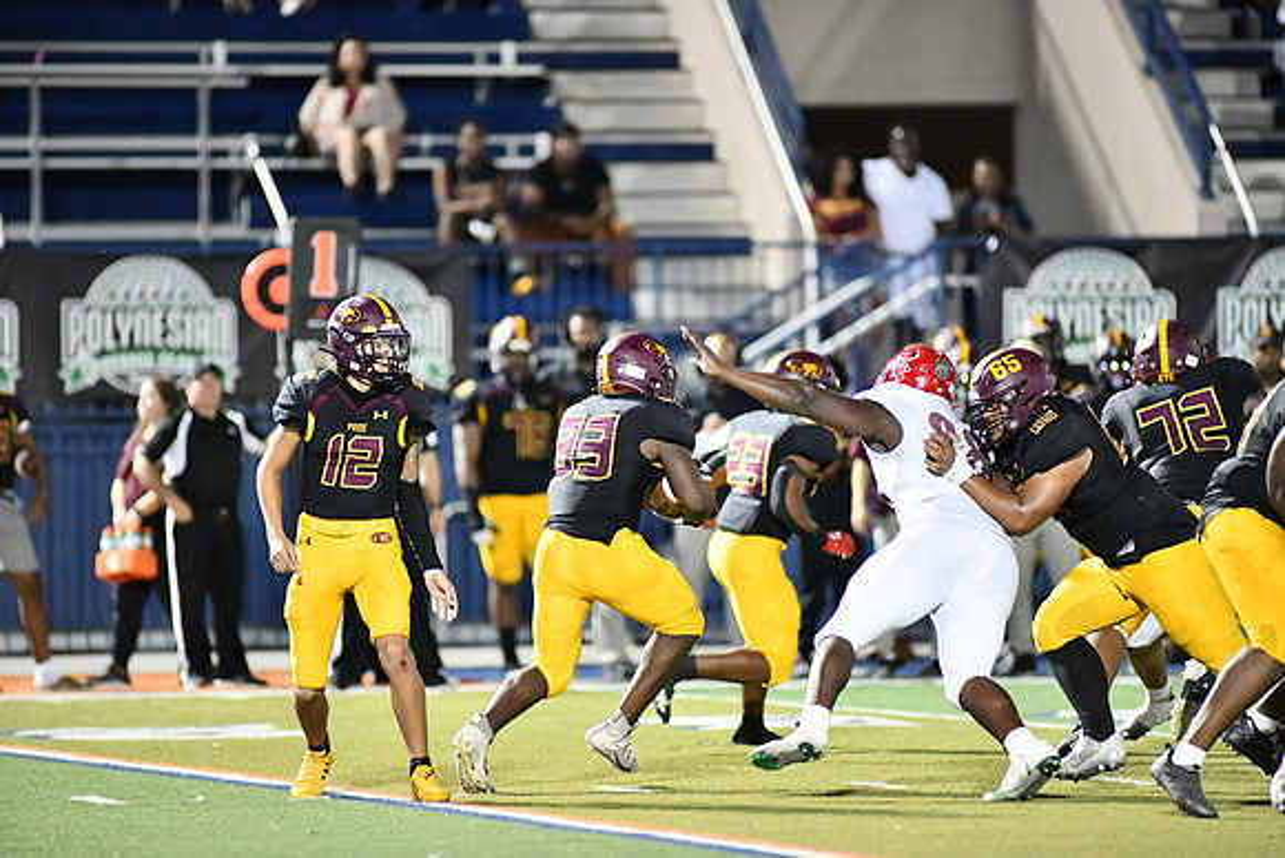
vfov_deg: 4.6
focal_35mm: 300
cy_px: 429
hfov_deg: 6.9
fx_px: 10710
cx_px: 642
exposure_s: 1/1000
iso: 11400
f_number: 2.8
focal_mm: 300
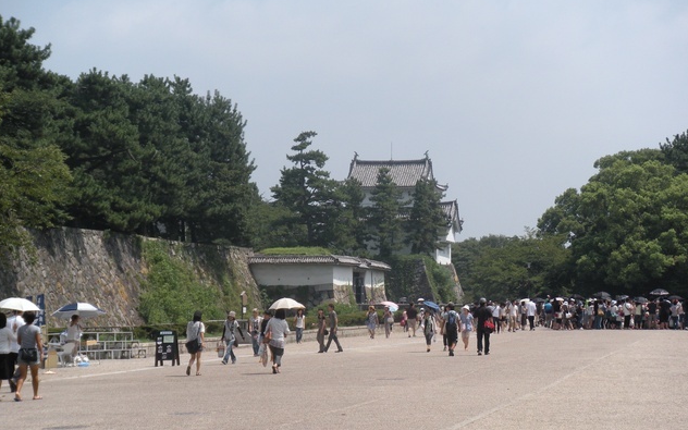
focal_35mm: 108
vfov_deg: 12.1
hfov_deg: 19.3
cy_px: 263
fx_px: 2025
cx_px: 371
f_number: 4.7
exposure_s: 1/587
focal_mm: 15.4
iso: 64
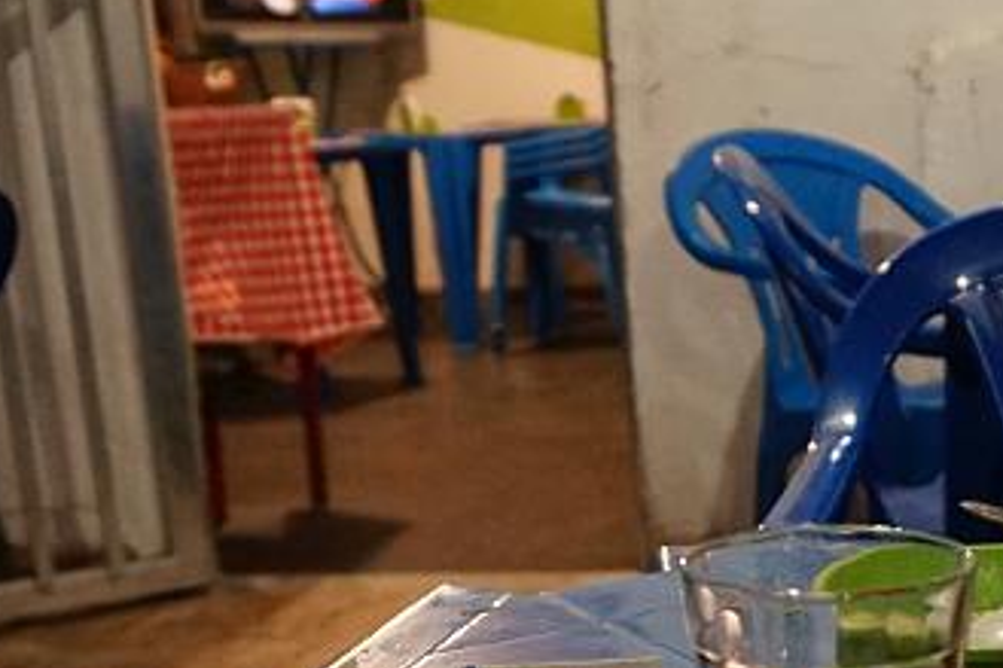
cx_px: 1238
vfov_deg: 16.8
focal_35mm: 79
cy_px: 689
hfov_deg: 23.3
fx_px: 2200
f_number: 4
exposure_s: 1/60
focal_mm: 16
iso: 2000
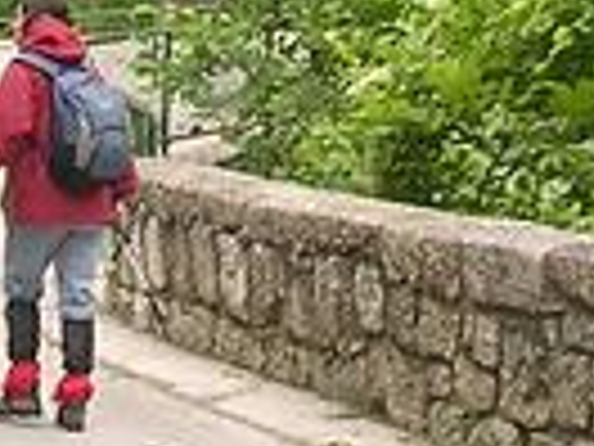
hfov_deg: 10.7
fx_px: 3157
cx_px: 68
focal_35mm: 184
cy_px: -153
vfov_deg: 8.0
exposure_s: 1/71.6
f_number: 2.8
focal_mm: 5.8
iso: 100
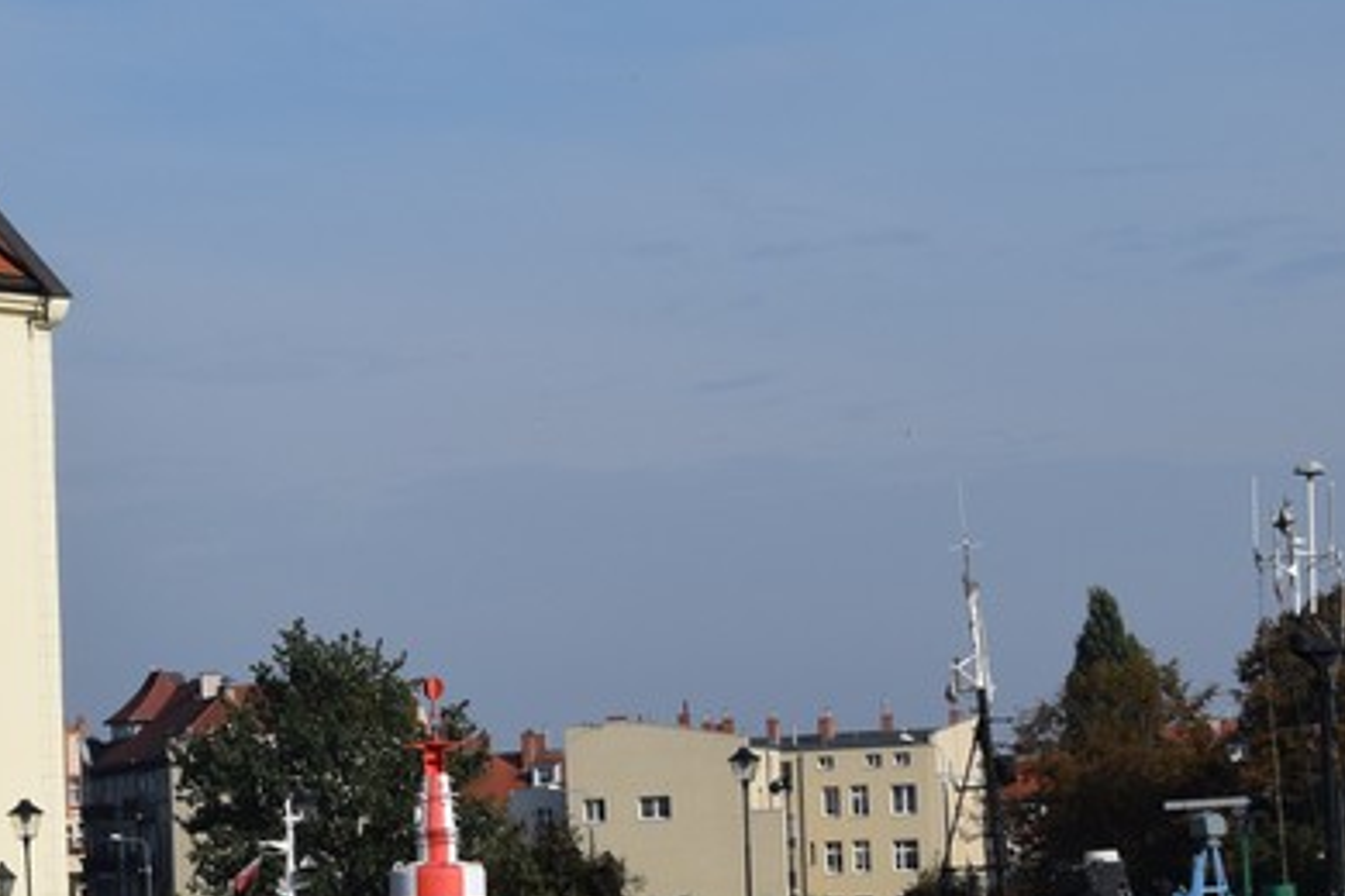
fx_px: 5658
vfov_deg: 9.1
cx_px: -93
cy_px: 607
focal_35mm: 151
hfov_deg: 13.3
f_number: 11
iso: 200
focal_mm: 35
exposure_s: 1/500
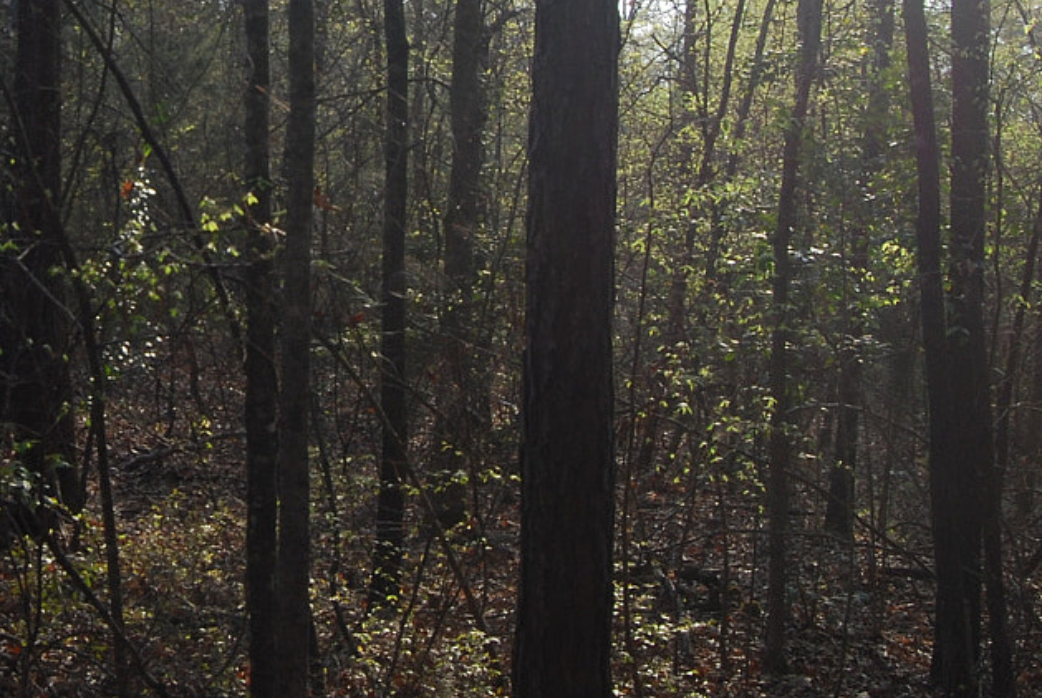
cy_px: 6
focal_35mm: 84
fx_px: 2434
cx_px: 114
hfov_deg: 23.6
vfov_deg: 16.0
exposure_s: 1/160
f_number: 9
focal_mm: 22
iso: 200
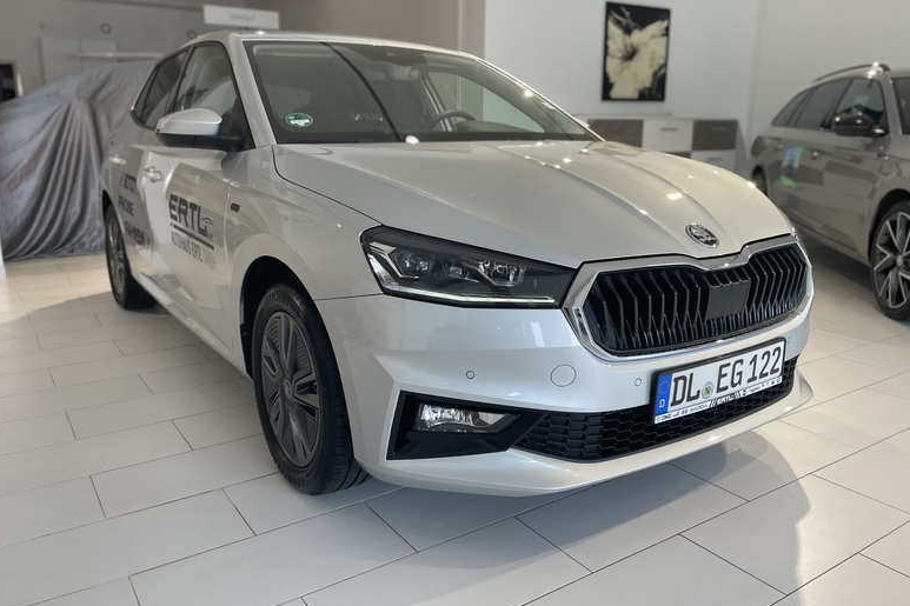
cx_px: 458
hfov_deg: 65.5
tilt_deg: -12.8
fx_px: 708
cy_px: 287
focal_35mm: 28
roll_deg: -0.4
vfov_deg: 46.4
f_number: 1.6
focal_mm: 4.2
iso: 50
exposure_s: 1/107
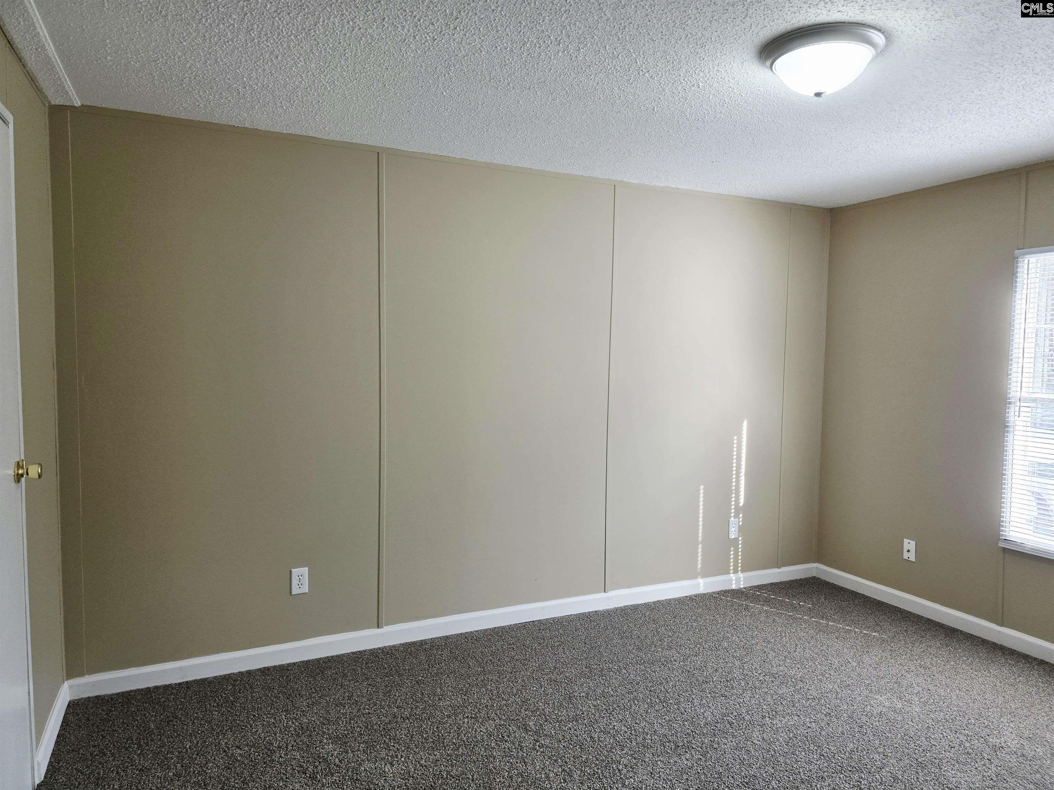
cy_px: 395
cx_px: 527
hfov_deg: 73.9
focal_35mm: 23
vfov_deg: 58.9
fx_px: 700
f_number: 1.7
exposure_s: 1/182
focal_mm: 6.3
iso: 100
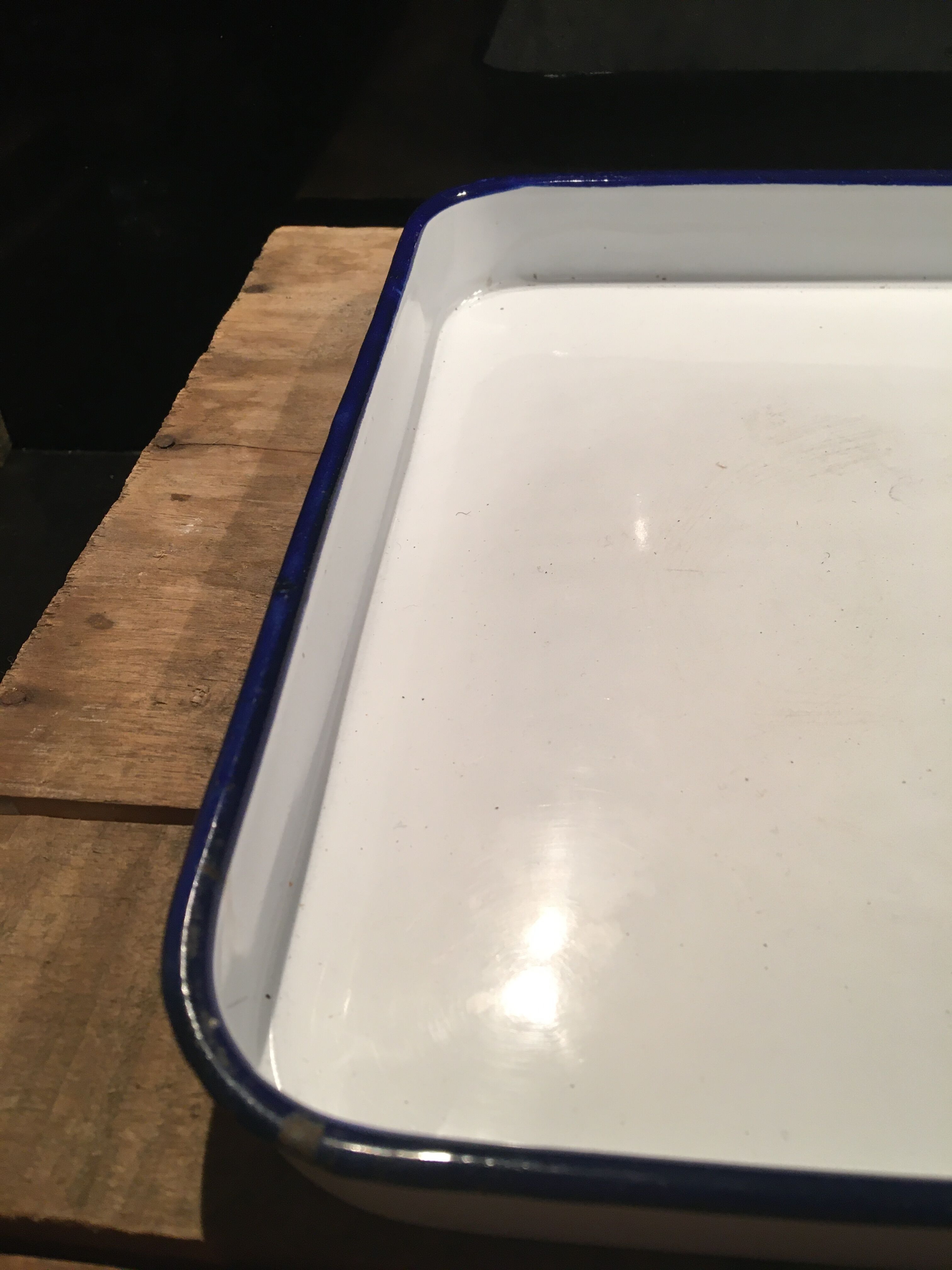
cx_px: 476
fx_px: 1063
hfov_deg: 48.2
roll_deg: +2.2
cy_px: 635
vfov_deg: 61.7
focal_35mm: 29
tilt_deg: -42.2
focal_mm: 4.15
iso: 100
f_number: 2.2
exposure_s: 1/33
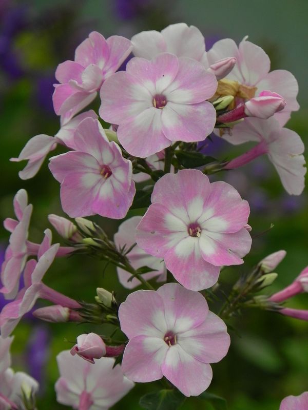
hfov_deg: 3.9
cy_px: 205
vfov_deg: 5.3
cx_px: 154
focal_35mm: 377
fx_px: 4473
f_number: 5
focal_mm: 67.2
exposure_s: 1/100
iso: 160
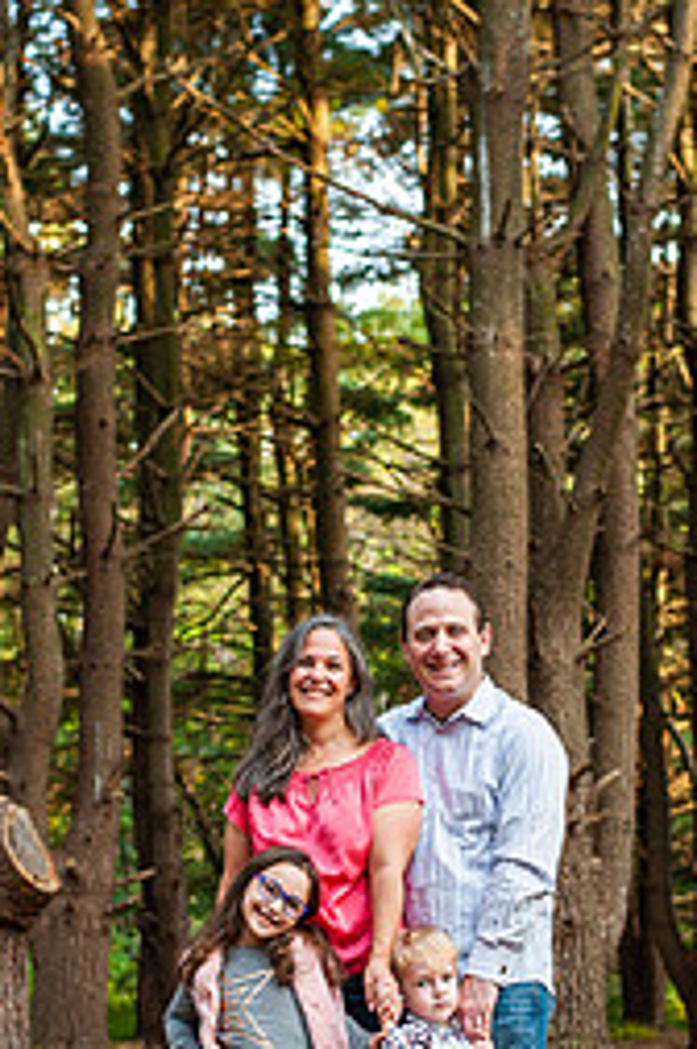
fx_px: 2592
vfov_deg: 22.8
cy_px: 672
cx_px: 363
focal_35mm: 89
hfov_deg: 15.3
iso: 800
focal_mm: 50
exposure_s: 1/400
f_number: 3.5
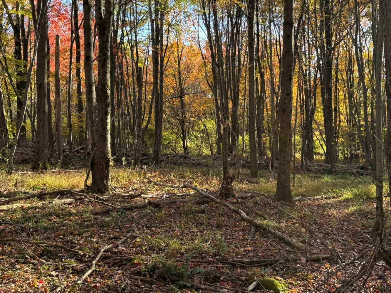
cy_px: 126
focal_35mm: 40
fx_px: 452
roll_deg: +2.3
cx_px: 219
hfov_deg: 46.7
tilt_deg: -4.0
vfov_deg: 35.9
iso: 64
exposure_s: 1/271
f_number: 1.6
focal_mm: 5.96
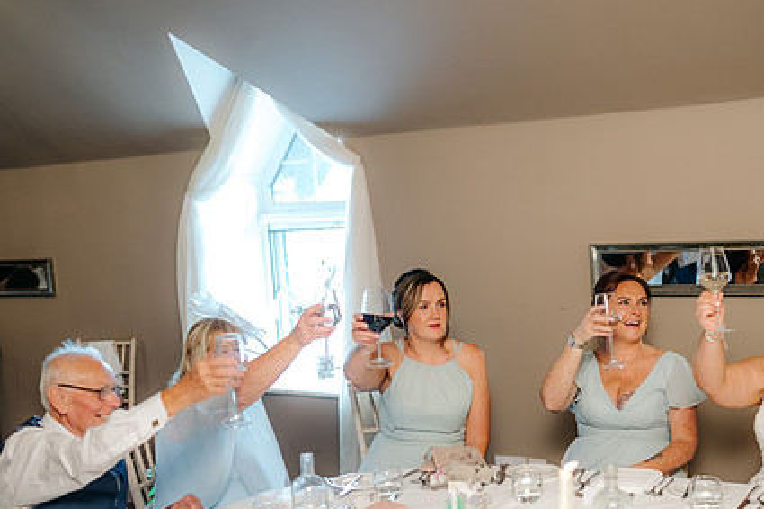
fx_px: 1124
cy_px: 317
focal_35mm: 53
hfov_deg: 37.5
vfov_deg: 25.4
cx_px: 421
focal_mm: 35
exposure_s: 1/200
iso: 800
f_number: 1.6
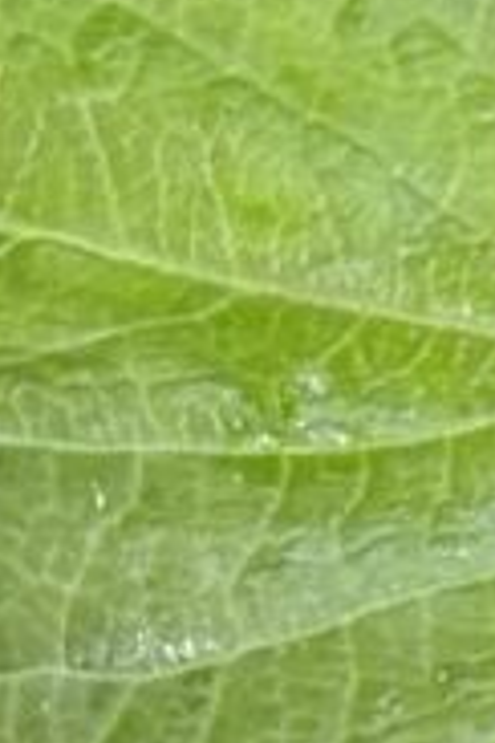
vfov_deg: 6.8
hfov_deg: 4.5
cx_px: -110
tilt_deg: -51.3
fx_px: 6249
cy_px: 195
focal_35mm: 303
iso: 64
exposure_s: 1/53
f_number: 1.6
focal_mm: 5.96
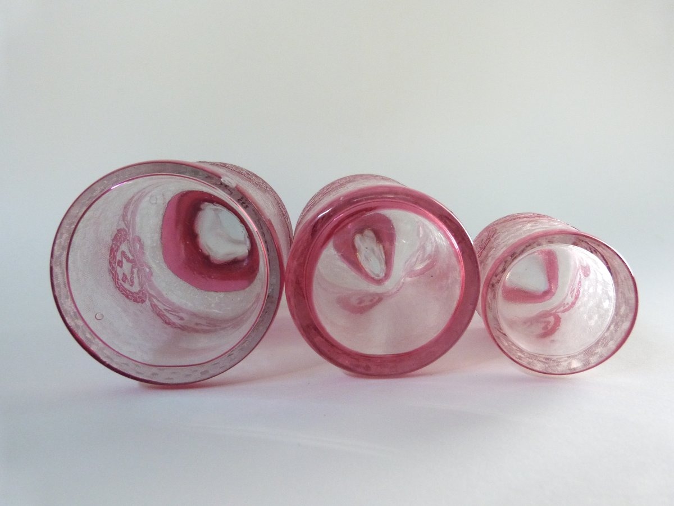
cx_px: 337
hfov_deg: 69.4
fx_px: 487
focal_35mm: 25
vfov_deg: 54.9
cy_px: 253
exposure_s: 1/30
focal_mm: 4.5
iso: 400
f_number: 2.8
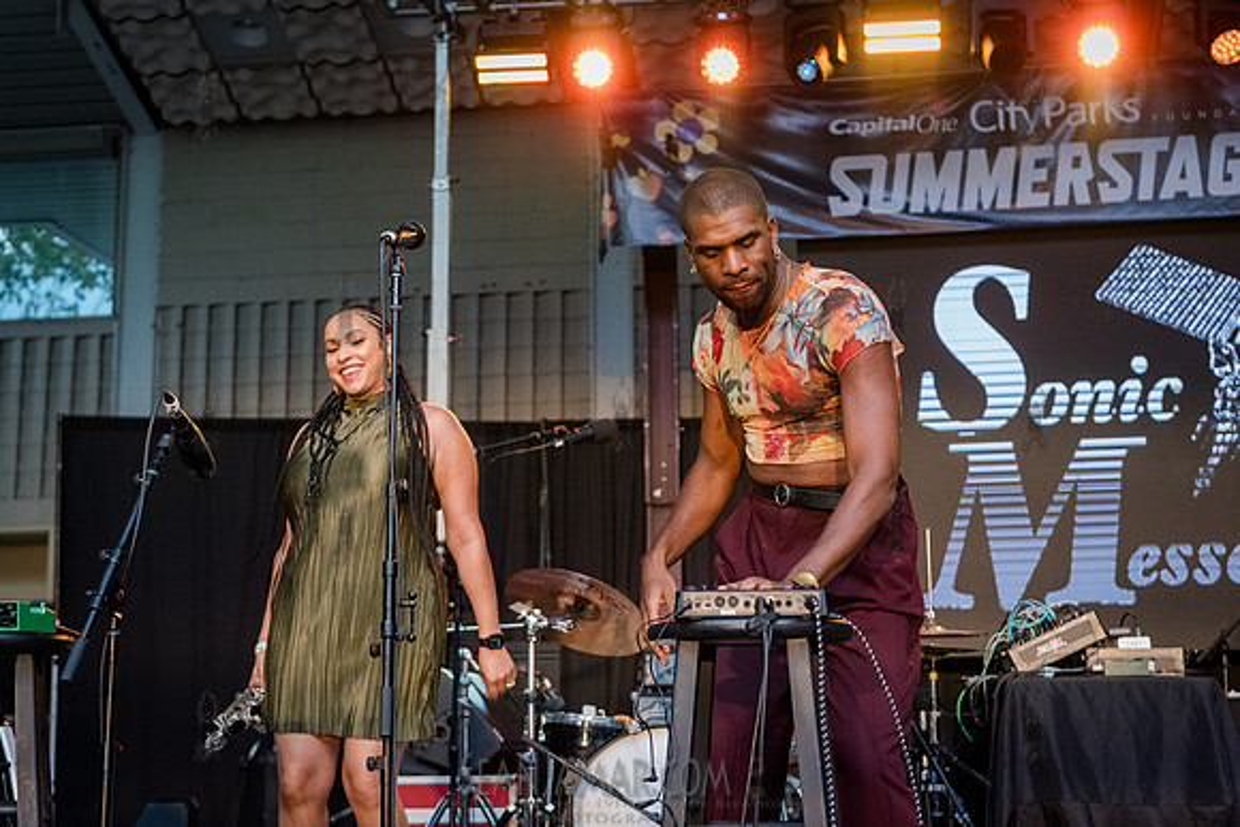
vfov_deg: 23.8
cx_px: 619
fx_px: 1961
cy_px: 374
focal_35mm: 57
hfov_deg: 35.1
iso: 4000
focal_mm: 52
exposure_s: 1/1600
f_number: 3.5
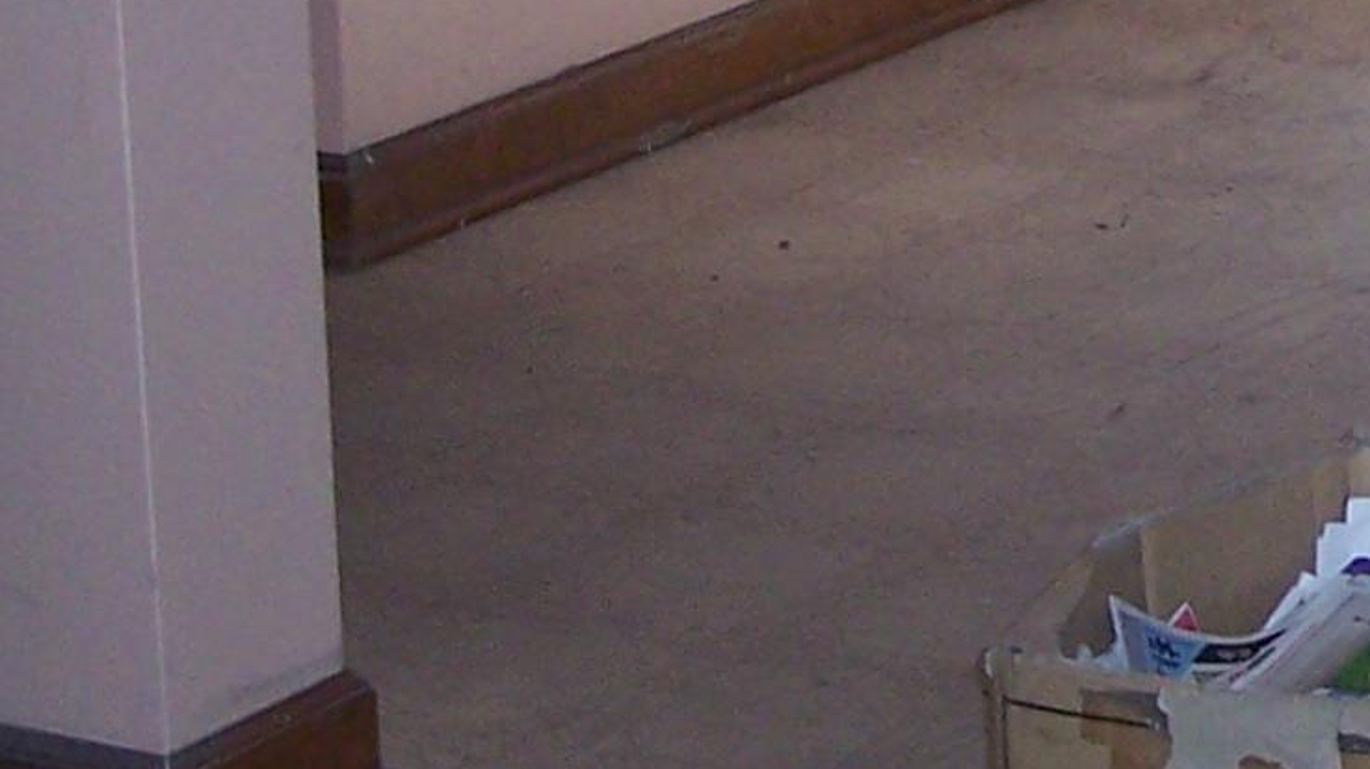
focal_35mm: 173
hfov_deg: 11.7
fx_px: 6283
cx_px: 2238
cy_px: -762
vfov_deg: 6.8
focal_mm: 8
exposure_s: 1/60
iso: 140
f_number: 2.8
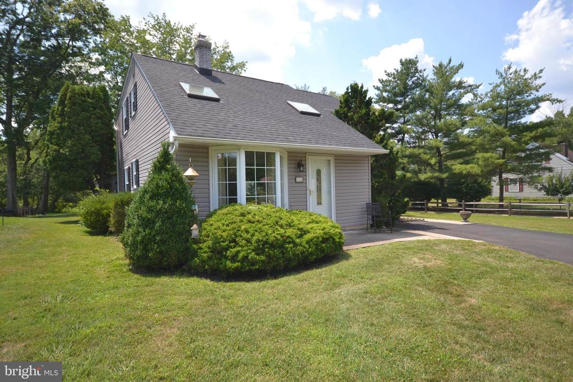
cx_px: 286
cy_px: 191
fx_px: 310
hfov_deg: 85.4
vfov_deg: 63.2
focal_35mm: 20
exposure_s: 1/320
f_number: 4.5
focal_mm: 13
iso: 100
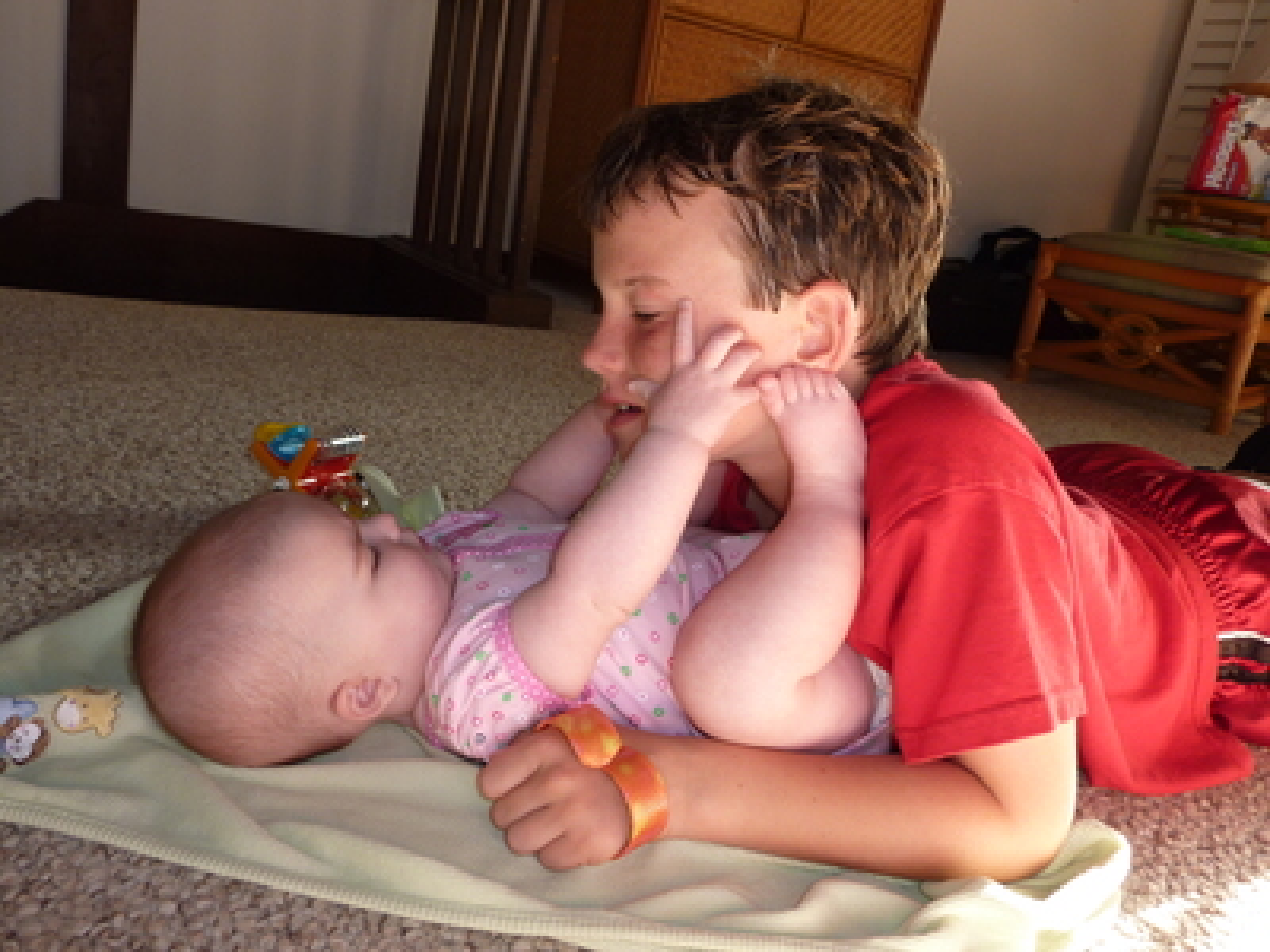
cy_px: 476
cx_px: 635
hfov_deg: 61.7
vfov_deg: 48.2
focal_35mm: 29
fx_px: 1064
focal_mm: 4.7
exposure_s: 1/30
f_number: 3.4
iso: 100
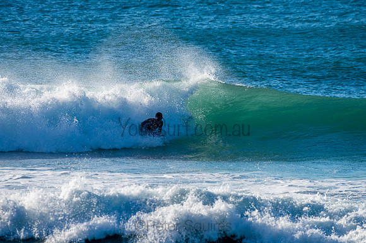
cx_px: 183
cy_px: 122
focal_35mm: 613
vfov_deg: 2.2
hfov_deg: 3.4
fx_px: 6226
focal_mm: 500
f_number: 8
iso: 64
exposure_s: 1/320
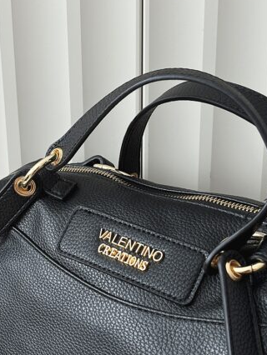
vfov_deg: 29.8
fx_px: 668
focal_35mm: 65
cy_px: 197
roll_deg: +0.0
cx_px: 131
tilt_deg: -18.4
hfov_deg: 22.6
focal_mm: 5.96
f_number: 1.6
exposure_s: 1/122
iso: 32
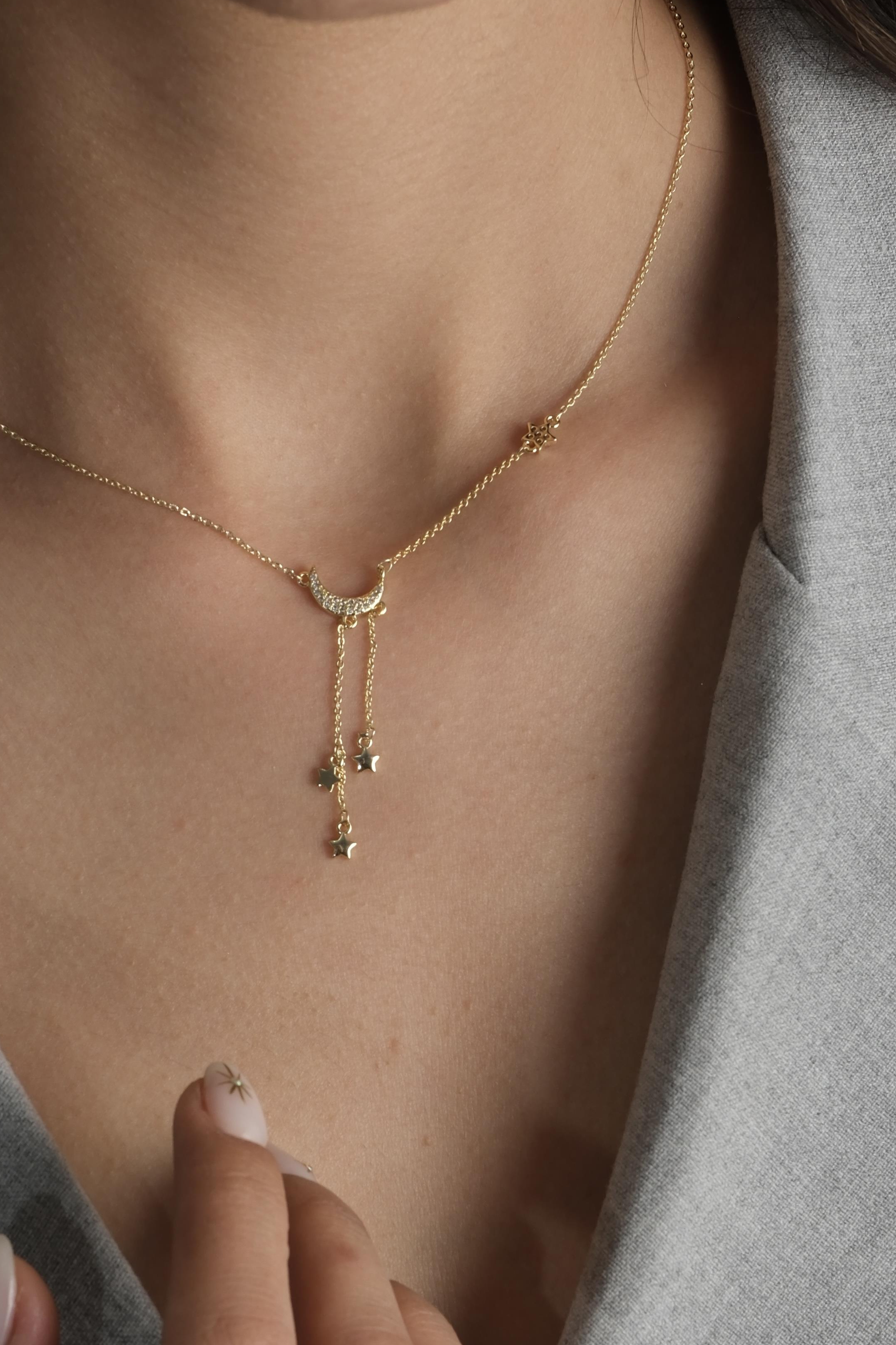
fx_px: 6048
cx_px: 348
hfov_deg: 8.5
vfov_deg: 12.7
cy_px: 595
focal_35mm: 162
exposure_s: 1/200
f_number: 11
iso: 160
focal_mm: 80
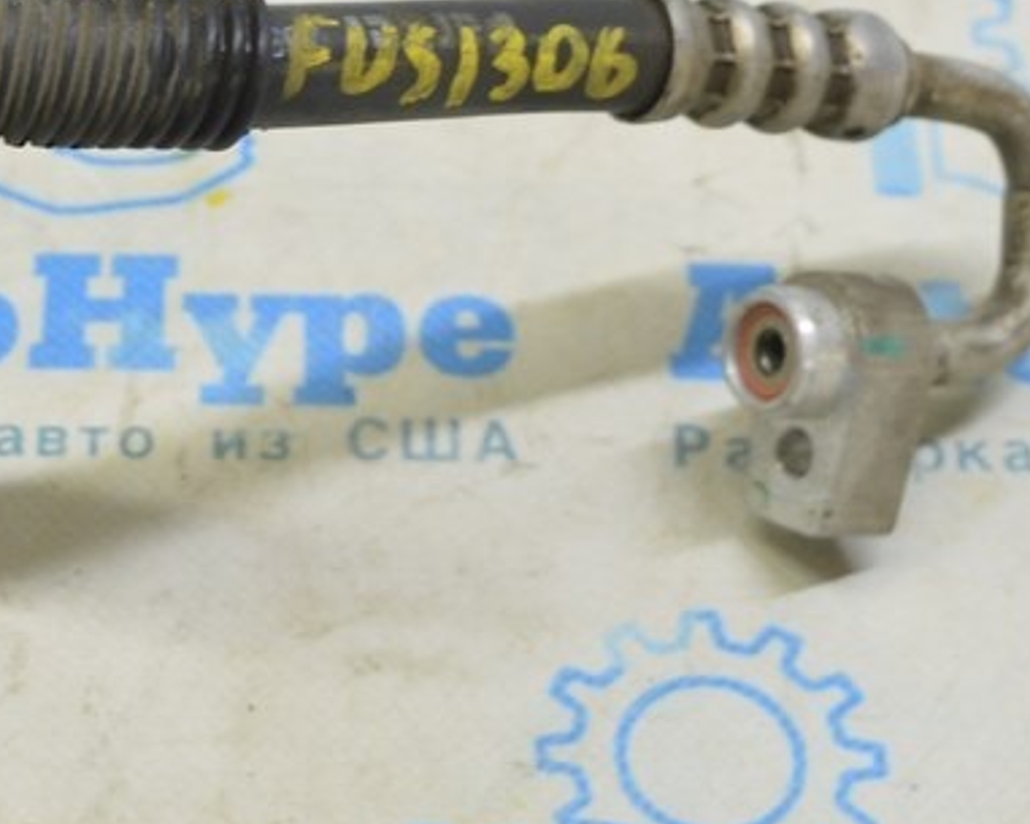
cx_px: 95
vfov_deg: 12.7
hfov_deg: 15.7
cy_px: 126
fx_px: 3690
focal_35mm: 121
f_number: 5.6
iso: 400
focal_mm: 32
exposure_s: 1/20
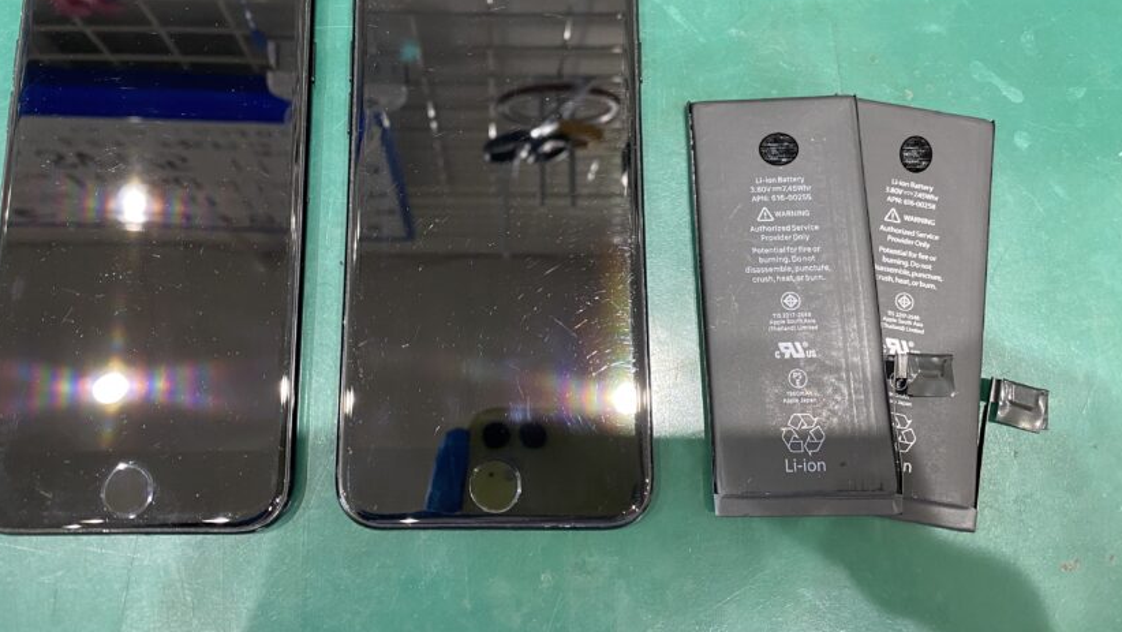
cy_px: 230
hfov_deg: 62.5
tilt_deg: -77.4
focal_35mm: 31
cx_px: 523
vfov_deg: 37.5
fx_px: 923
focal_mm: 4.25
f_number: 1.8
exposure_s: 1/50
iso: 160
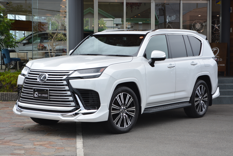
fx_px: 534
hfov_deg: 24.6
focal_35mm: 82
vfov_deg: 16.6
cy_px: 78
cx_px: 116
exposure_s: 1/160
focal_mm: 55
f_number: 6.3
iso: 100
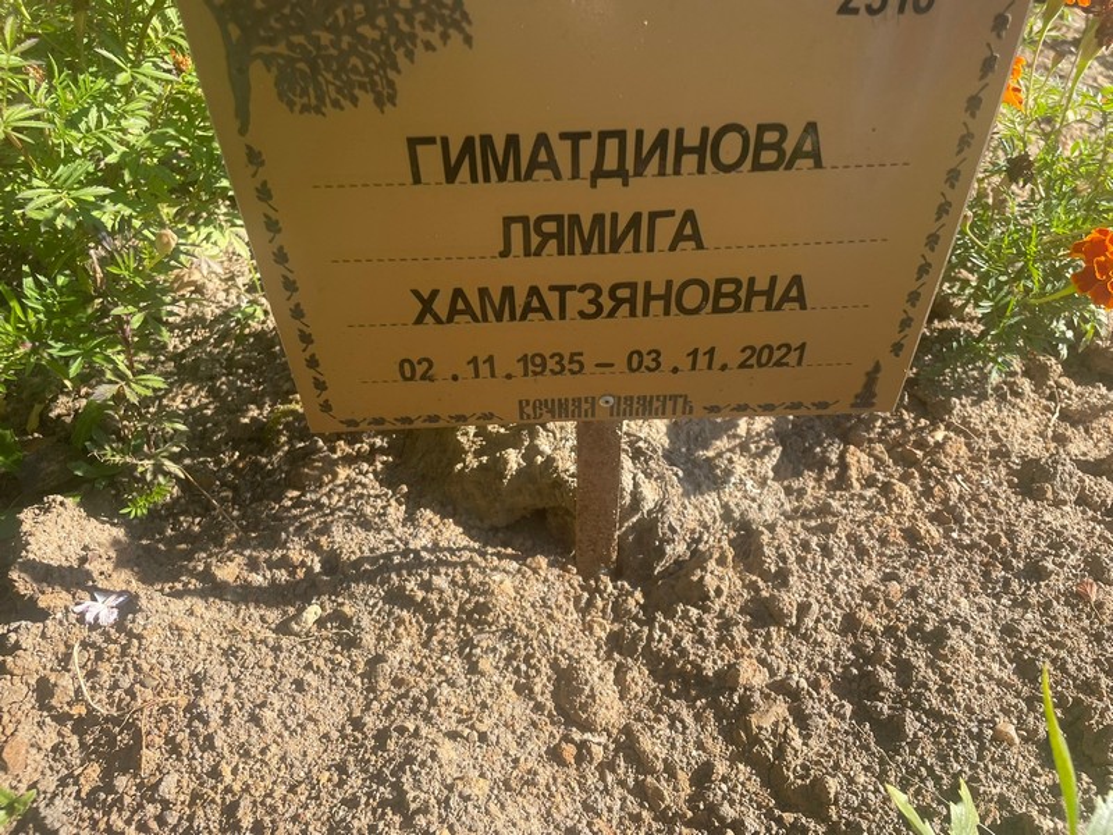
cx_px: 556
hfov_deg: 67.3
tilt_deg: -44.9
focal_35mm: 26
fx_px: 836
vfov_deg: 53.1
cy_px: 418
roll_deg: -2.5
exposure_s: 1/1221
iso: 32
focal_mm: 4.2
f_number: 1.6
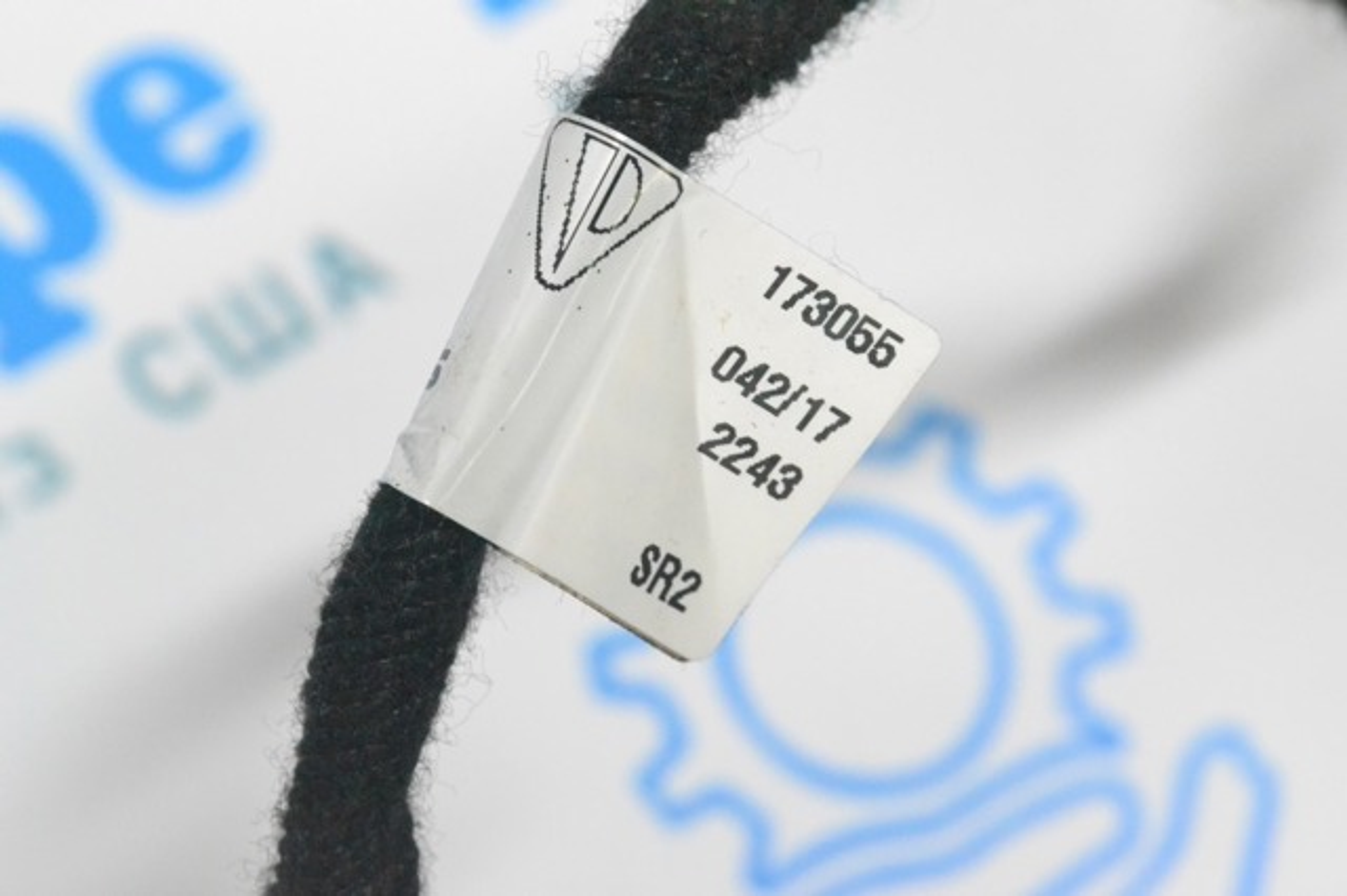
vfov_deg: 16.5
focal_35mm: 82
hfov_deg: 24.6
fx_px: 3085
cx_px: 674
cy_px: 448
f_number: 10
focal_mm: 55
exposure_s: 1/160
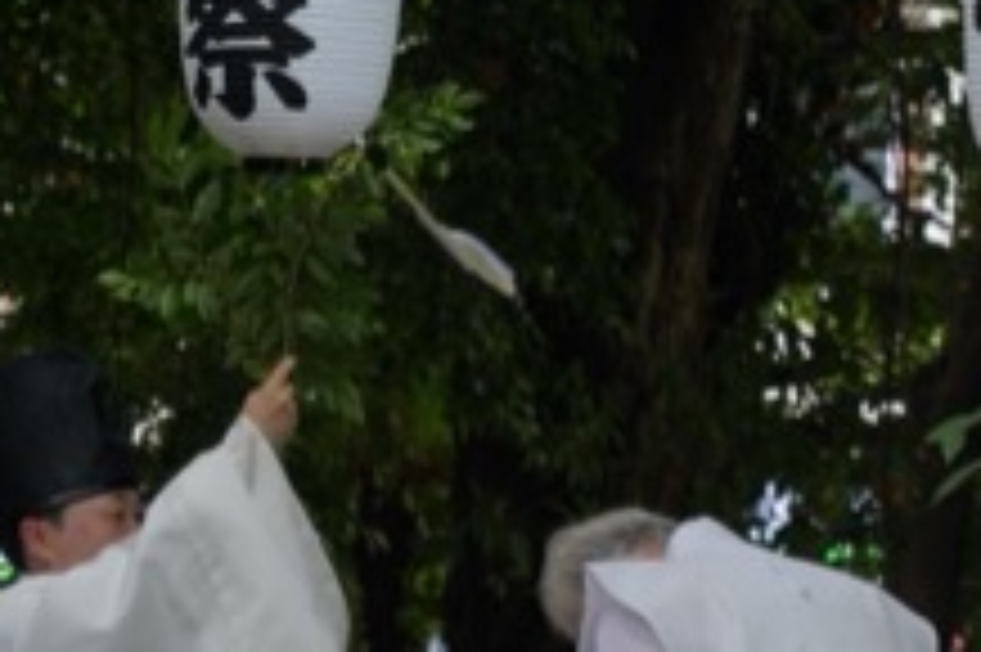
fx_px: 7842
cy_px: 890
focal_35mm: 288
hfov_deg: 7.2
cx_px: 374
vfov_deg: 4.7
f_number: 6.3
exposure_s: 1/100
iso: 400
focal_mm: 98
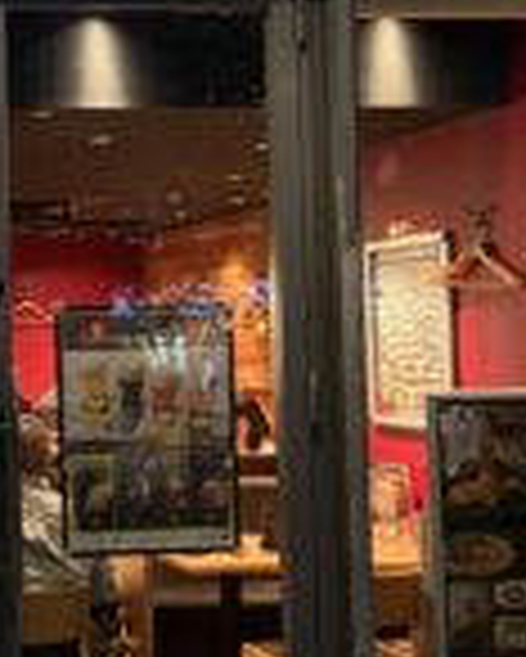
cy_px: 304
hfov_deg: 20.0
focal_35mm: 65
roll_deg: +1.2
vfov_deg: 29.1
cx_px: -285
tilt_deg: +2.9
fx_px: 1264
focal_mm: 5.96
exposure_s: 1/60
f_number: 1.6
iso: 400
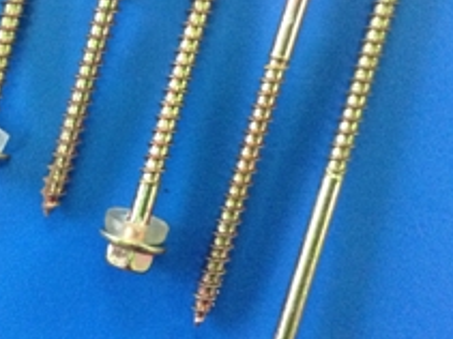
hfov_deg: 27.7
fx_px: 916
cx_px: 182
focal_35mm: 70
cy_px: 106
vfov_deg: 20.9
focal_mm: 3.3
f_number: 2.4
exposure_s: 1/20
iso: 250
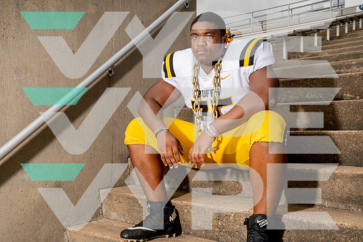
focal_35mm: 37
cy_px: 121
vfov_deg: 36.0
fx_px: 373
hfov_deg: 51.9
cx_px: 182
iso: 100
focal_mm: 37
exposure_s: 1/250
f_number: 8
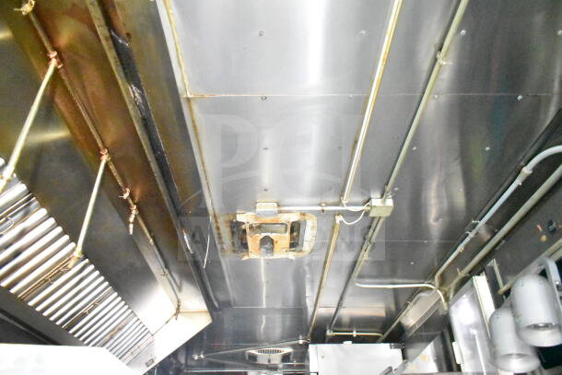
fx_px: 422
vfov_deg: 48.0
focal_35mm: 27
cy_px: 188
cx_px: 281
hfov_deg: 67.4
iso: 25600
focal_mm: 18
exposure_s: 1/6
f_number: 3.5
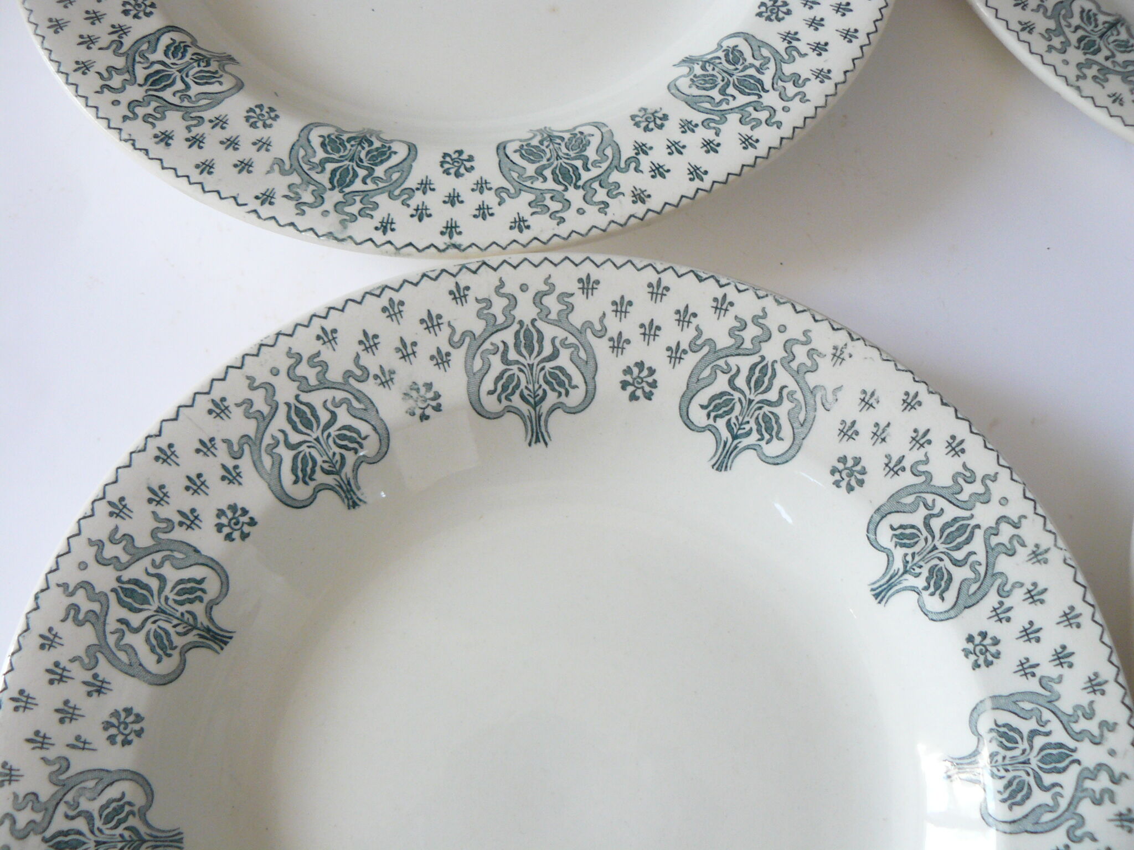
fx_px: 1179
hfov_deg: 51.4
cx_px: 567
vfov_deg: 39.7
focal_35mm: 36
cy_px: 425
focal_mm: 6
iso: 160
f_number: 2.8
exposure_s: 1/30
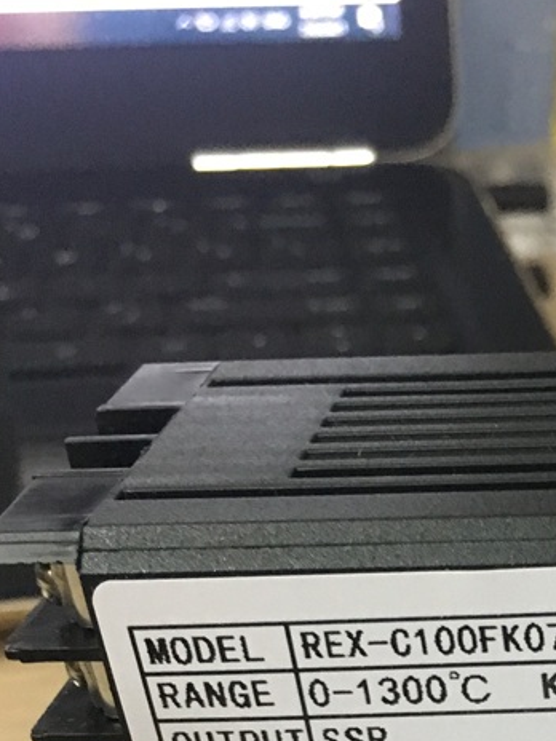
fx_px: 1606
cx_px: 690
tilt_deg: -34.5
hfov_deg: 18.5
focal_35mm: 75
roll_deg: -1.0
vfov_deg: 24.0
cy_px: 848
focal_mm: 4.15
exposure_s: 1/17
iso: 200
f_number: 2.2
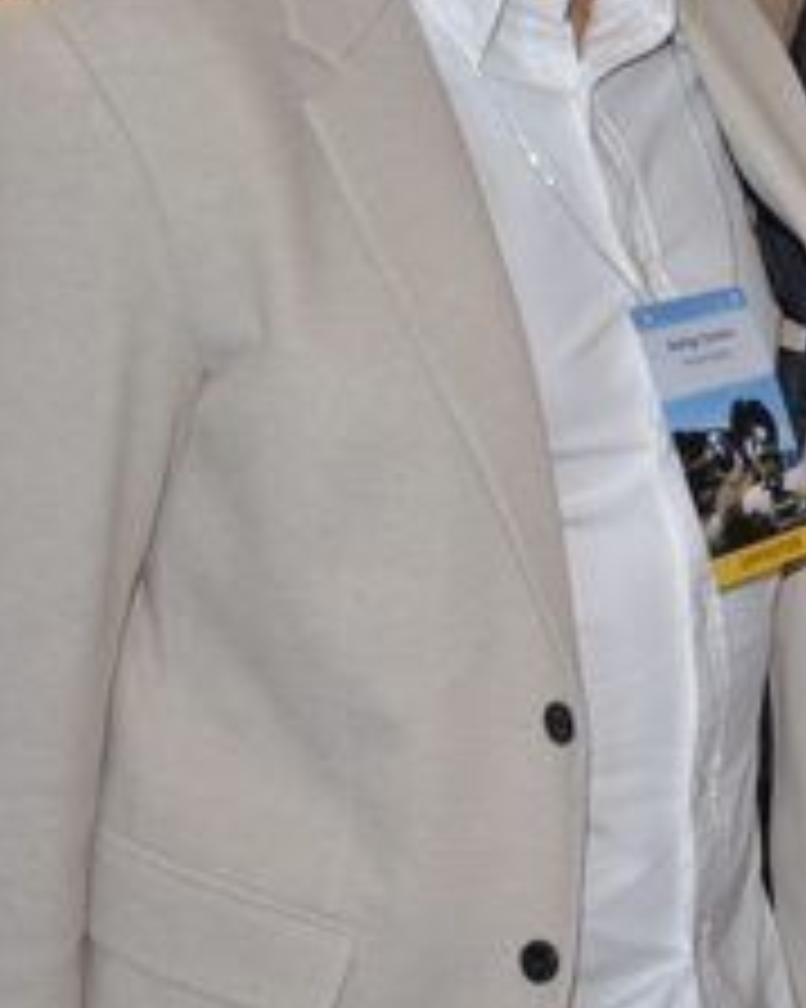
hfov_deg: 16.1
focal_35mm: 88
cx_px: 1166
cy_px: 364
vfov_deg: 21.7
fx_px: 2626
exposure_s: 1/60
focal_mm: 20
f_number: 3.5
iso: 800
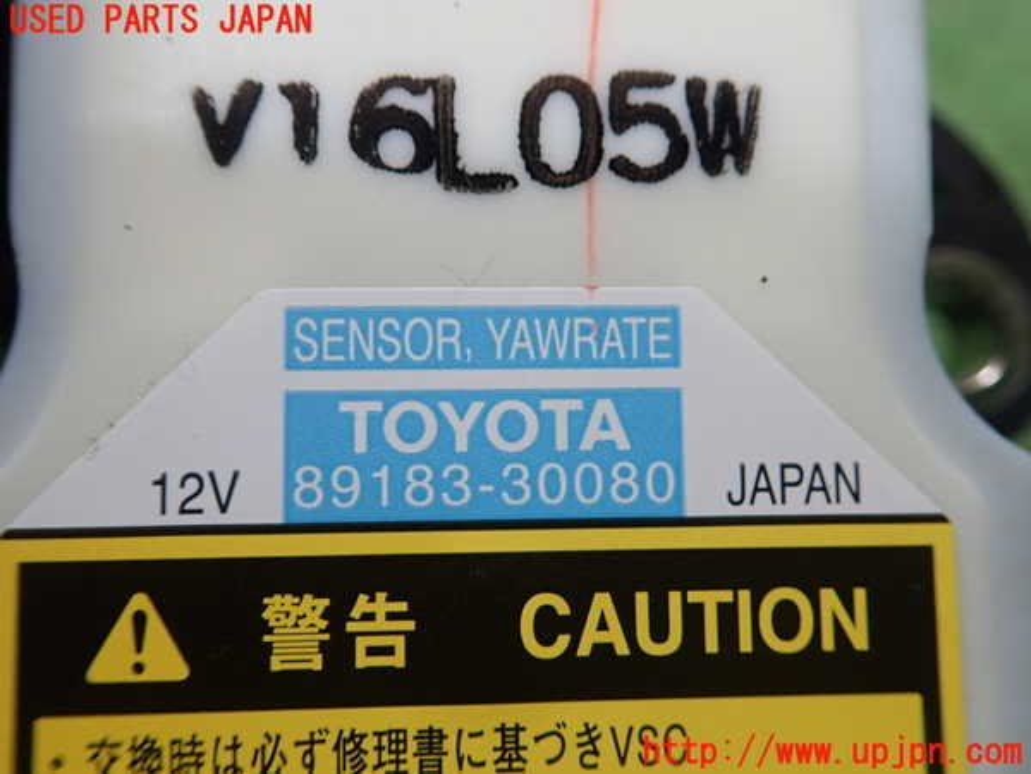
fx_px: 894
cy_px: 387
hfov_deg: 60.0
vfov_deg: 46.8
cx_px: 516
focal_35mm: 30
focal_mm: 5.5
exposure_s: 1/125
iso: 250
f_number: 2.3
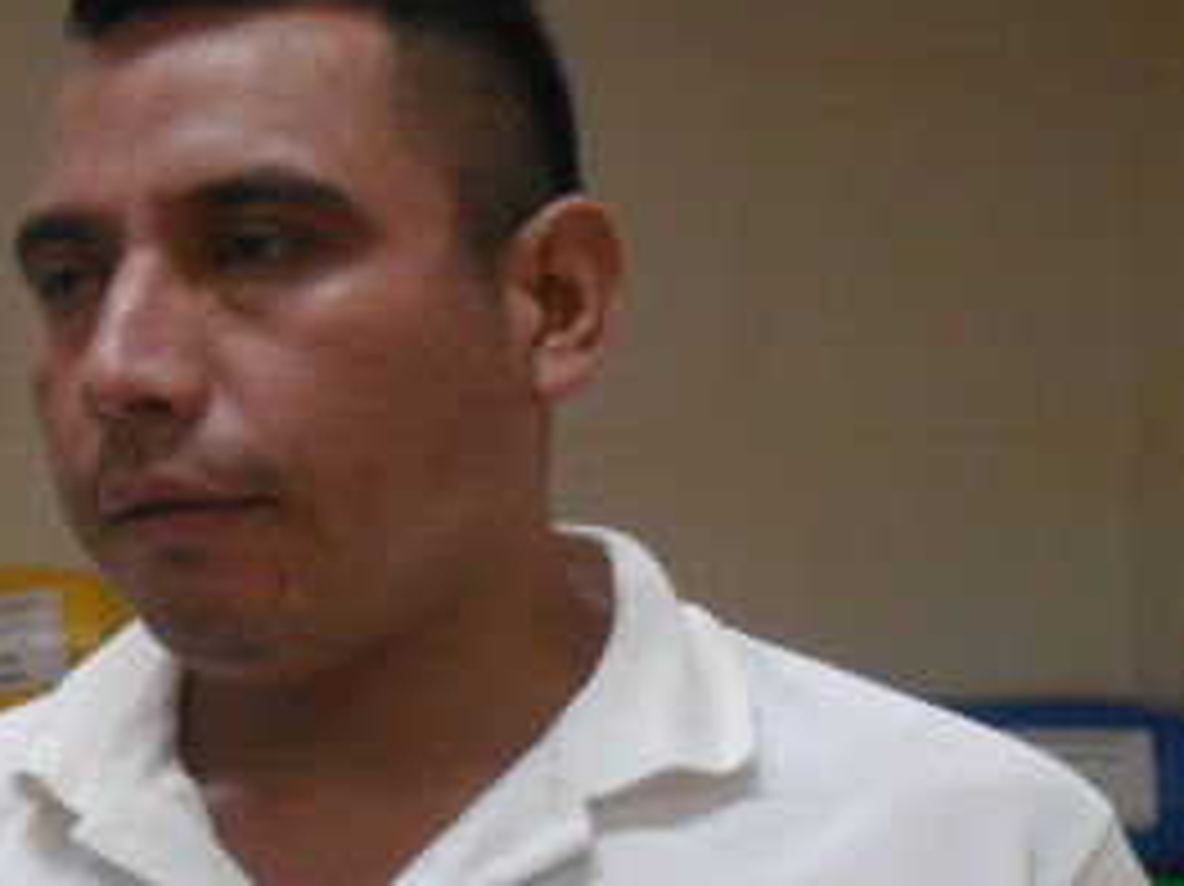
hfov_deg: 18.7
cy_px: 591
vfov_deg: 14.2
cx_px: 234
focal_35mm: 104
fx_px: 3556
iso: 400
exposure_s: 1/15
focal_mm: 7
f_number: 3.9
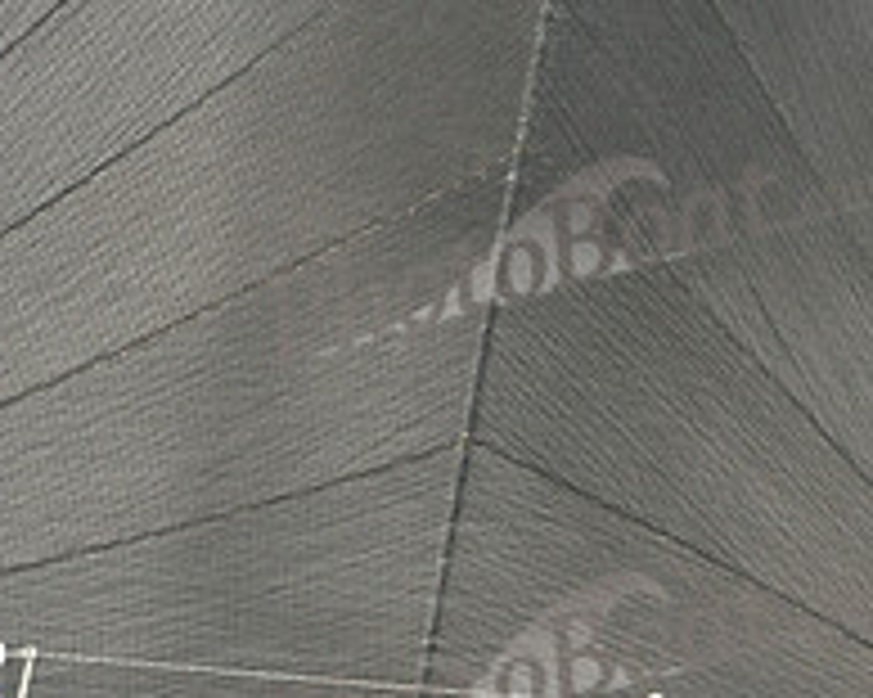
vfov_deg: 1.4
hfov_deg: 1.7
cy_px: 835
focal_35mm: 1124
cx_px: 1134
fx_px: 29027
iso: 400
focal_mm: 400
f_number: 9
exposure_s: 1/800
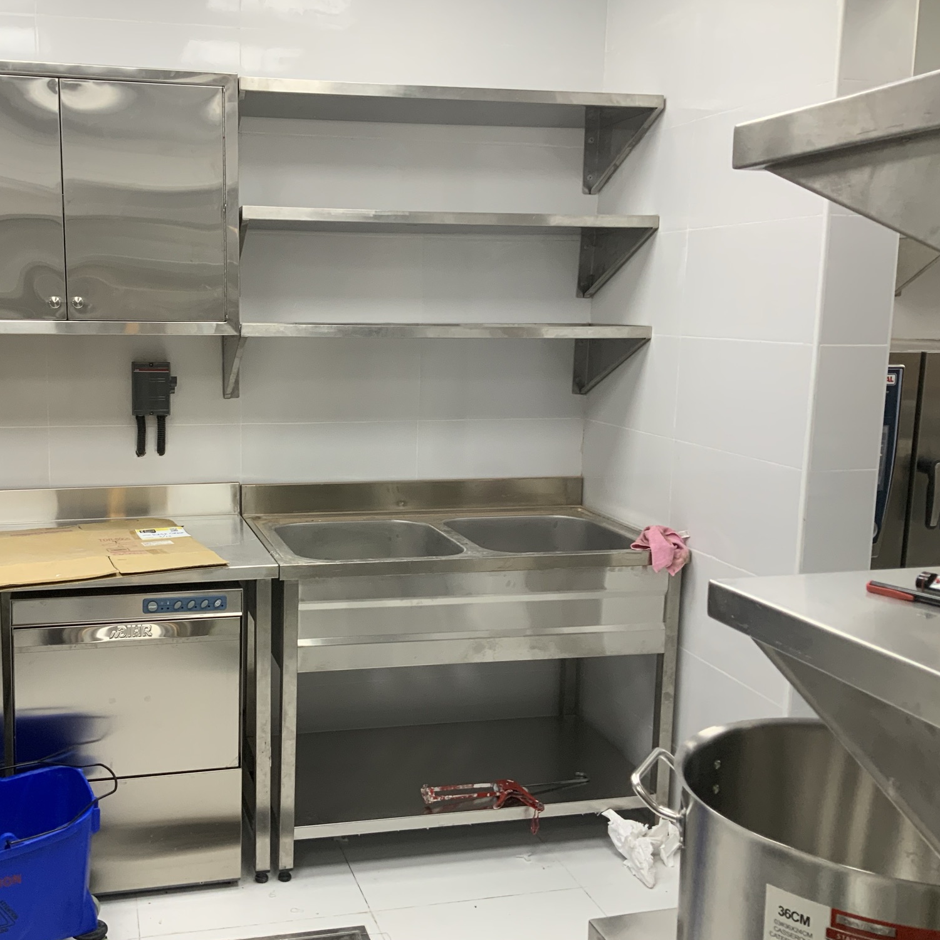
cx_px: 320
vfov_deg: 47.2
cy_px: 464
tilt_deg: -7.9
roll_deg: +0.4
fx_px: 1075
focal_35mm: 35
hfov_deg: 46.5
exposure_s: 1/100
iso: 50
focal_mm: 3
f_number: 1.8
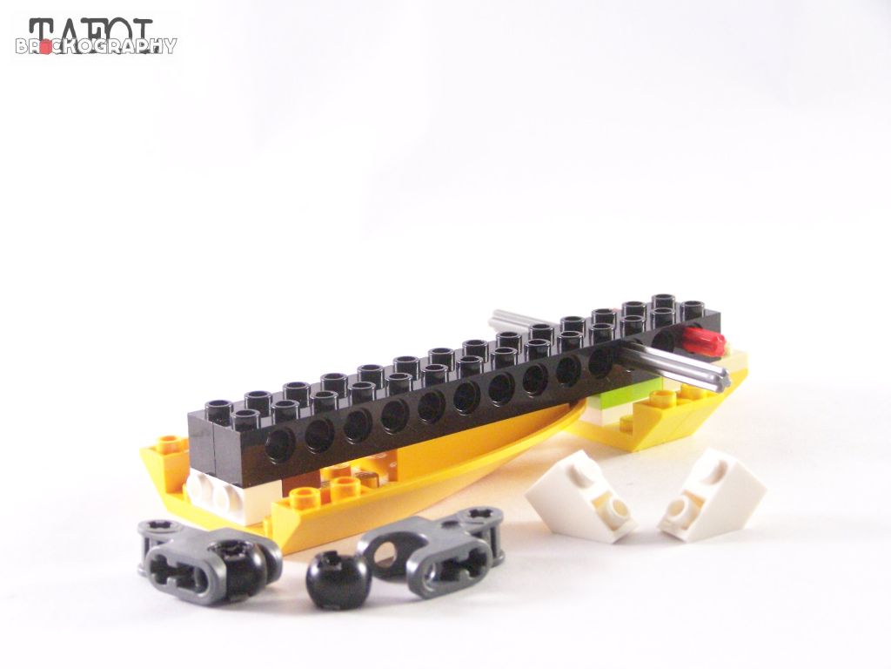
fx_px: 2111
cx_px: 446
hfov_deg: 23.8
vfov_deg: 18.0
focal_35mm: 82
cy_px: 334
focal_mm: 13.7
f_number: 3.2
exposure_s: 1/45
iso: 400
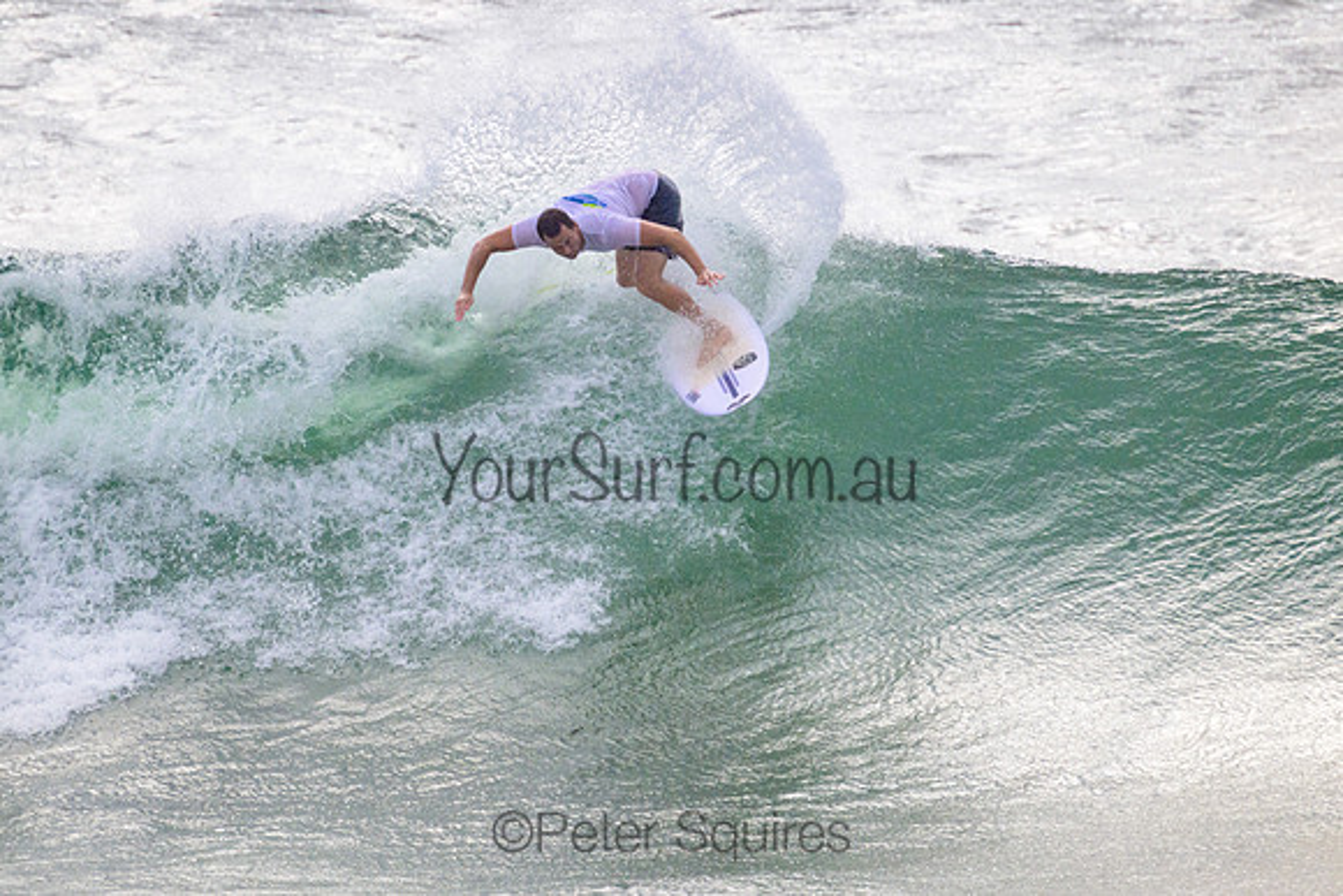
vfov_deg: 1.5
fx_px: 33939
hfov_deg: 2.3
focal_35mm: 910
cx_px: 680
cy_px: 410
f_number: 11
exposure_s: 1/2000
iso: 1400
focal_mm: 800
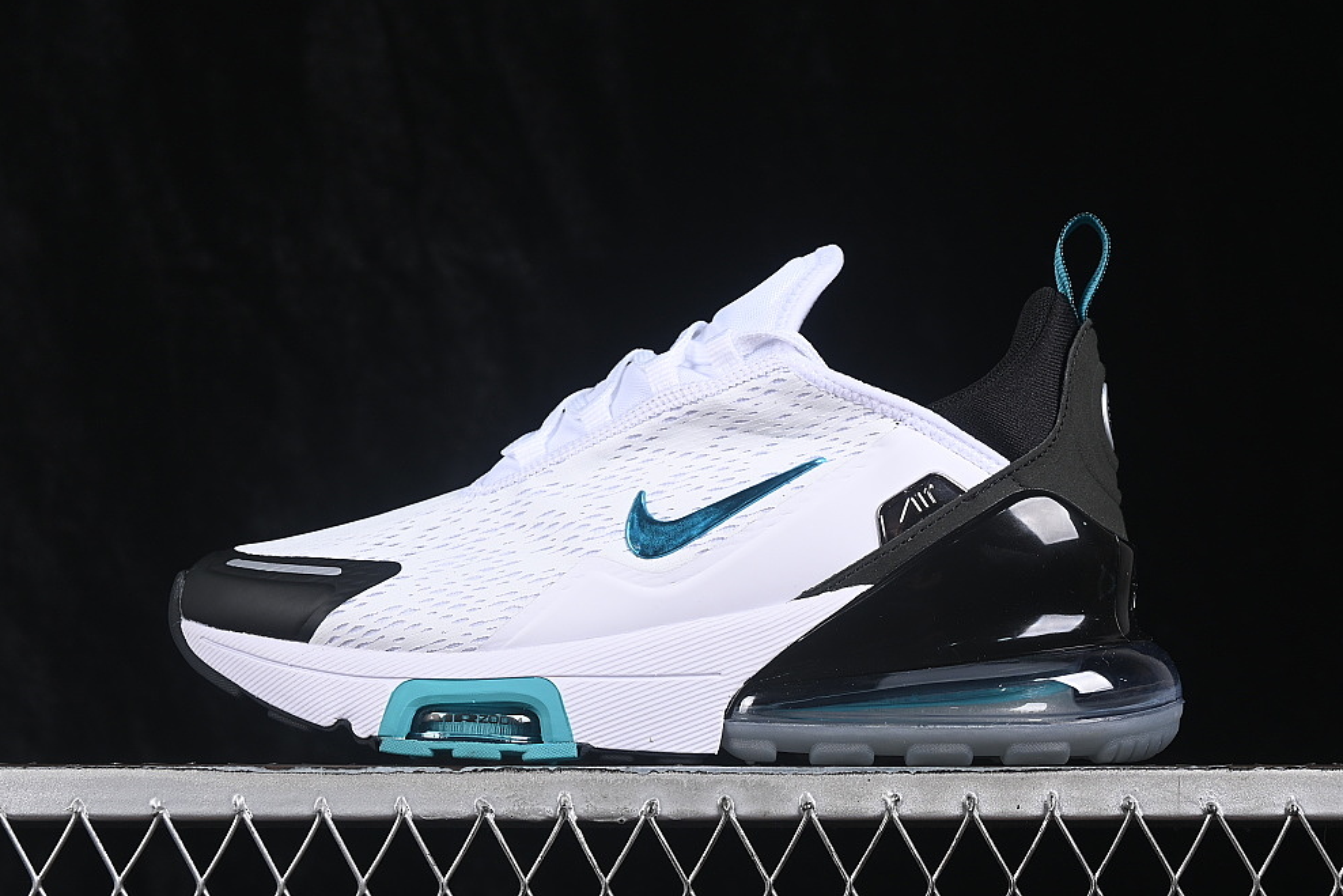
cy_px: 461
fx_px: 3059
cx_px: 688
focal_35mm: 82
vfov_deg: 16.7
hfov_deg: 24.8
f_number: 7.1
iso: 160
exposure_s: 1/80
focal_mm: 50
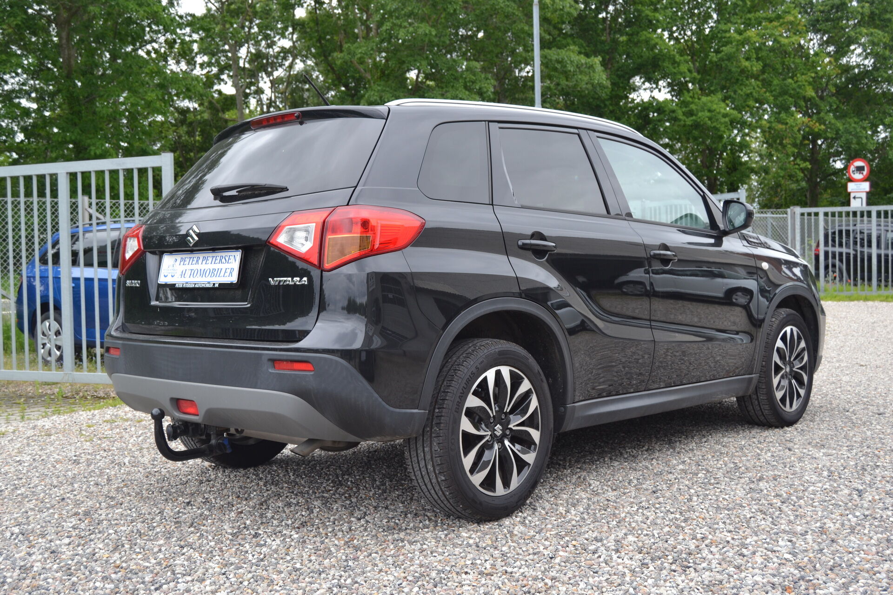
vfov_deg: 34.2
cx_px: 446
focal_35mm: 39
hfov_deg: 49.6
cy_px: 298
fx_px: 967
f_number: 5.6
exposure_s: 1/125
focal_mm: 26
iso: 100
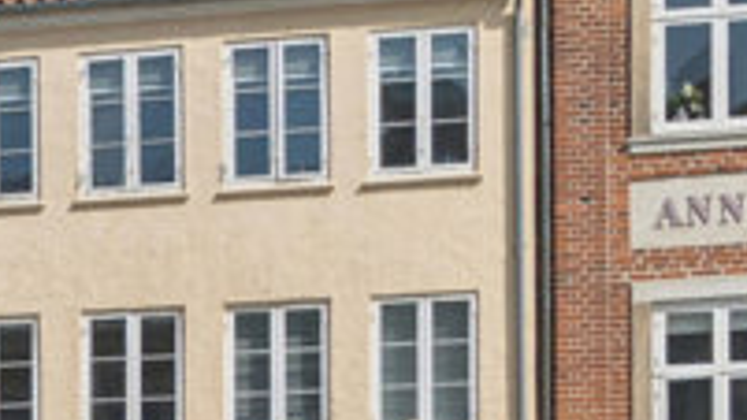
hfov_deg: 9.6
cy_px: 836
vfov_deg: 5.7
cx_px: -814
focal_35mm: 208
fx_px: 4119
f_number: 8
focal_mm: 24
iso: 200
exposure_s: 1/2000
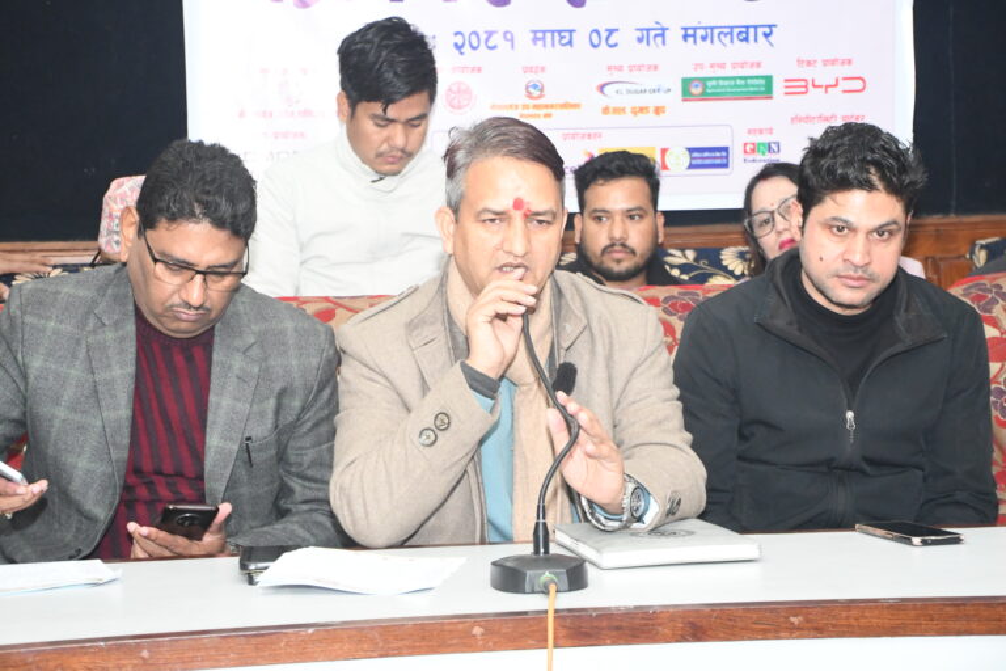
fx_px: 2179
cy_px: 336
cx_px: 503
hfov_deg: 26.0
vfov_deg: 17.5
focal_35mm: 78
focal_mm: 52
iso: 5000
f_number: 4.8
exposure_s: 1/160
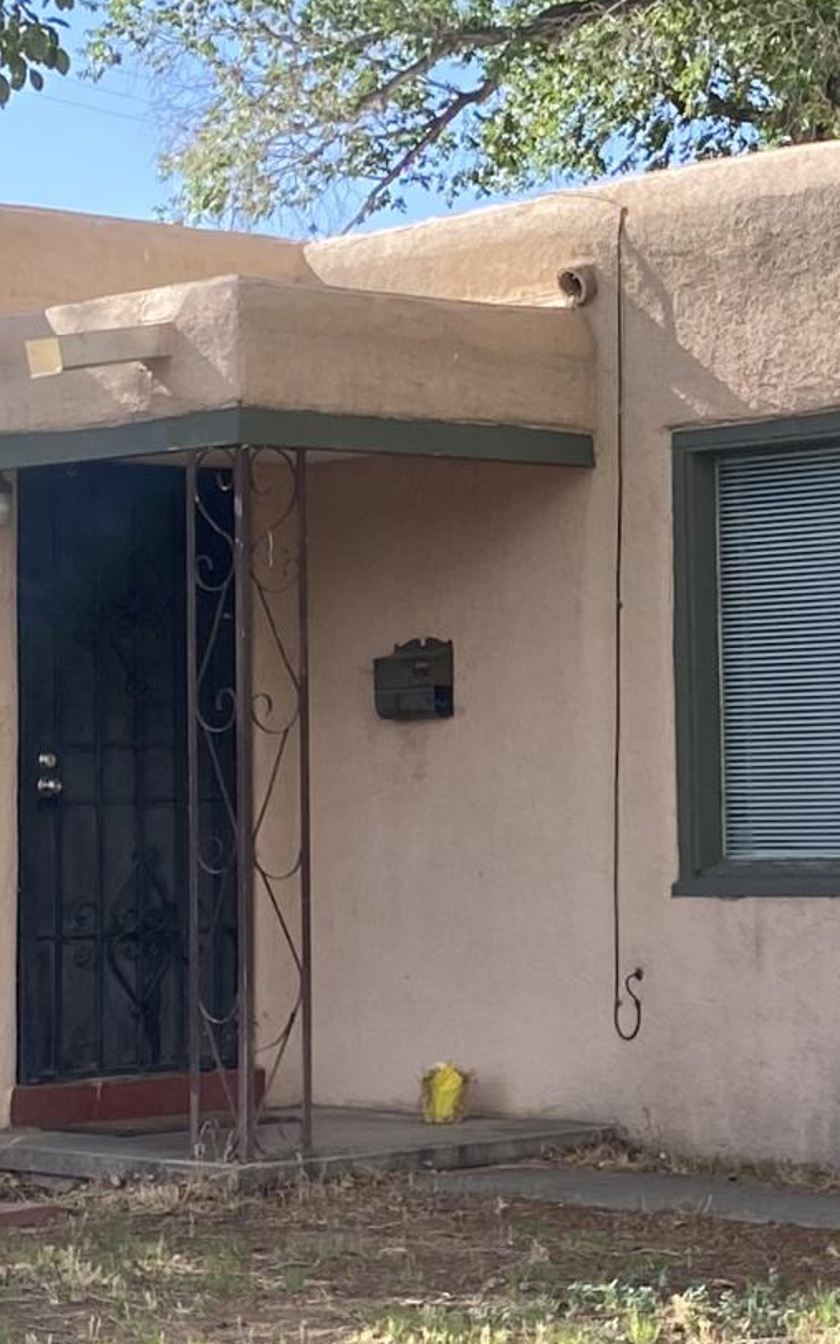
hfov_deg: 12.8
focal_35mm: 102
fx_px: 3735
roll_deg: +1.8
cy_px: 542
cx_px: 719
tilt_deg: +4.8
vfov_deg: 20.4
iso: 32
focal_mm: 4.25
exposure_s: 1/805
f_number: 1.8
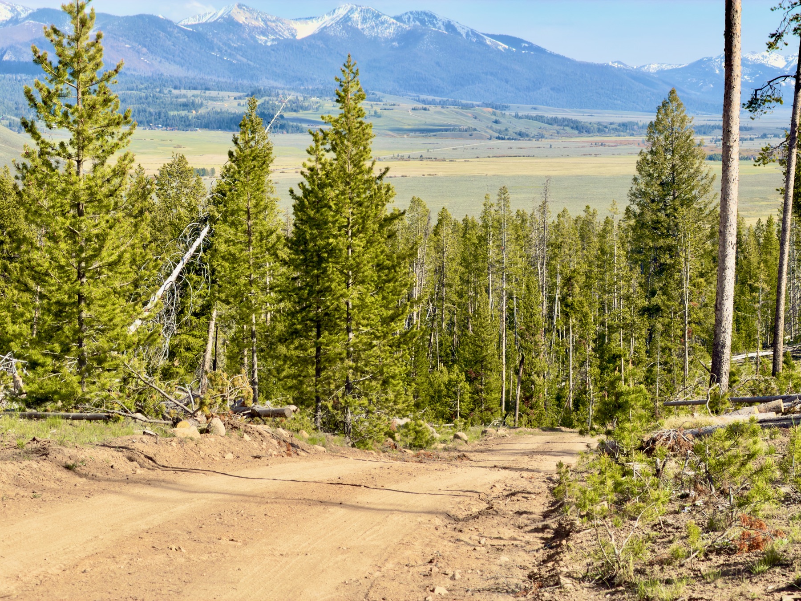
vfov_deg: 14.8
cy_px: 300
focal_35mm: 100
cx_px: 400
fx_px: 2314
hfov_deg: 19.6
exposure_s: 1/638
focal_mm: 16.89
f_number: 2.8
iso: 32
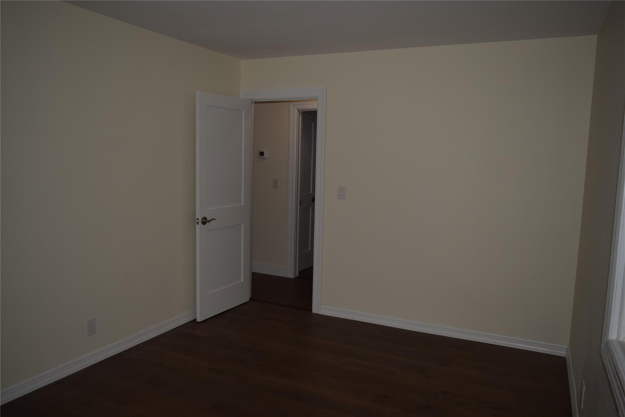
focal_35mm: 27
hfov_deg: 67.4
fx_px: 469
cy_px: 208
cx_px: 312
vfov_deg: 47.9
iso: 100
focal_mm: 18
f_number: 3.5
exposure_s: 1/200
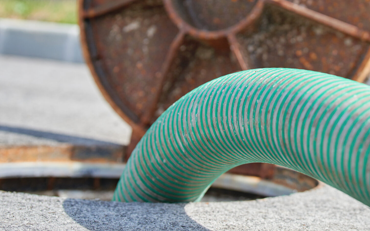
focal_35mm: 144
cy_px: 61
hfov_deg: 14.4
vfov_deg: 9.1
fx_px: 1452
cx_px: 306
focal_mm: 80
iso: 500
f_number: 4.5
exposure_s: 1/2000
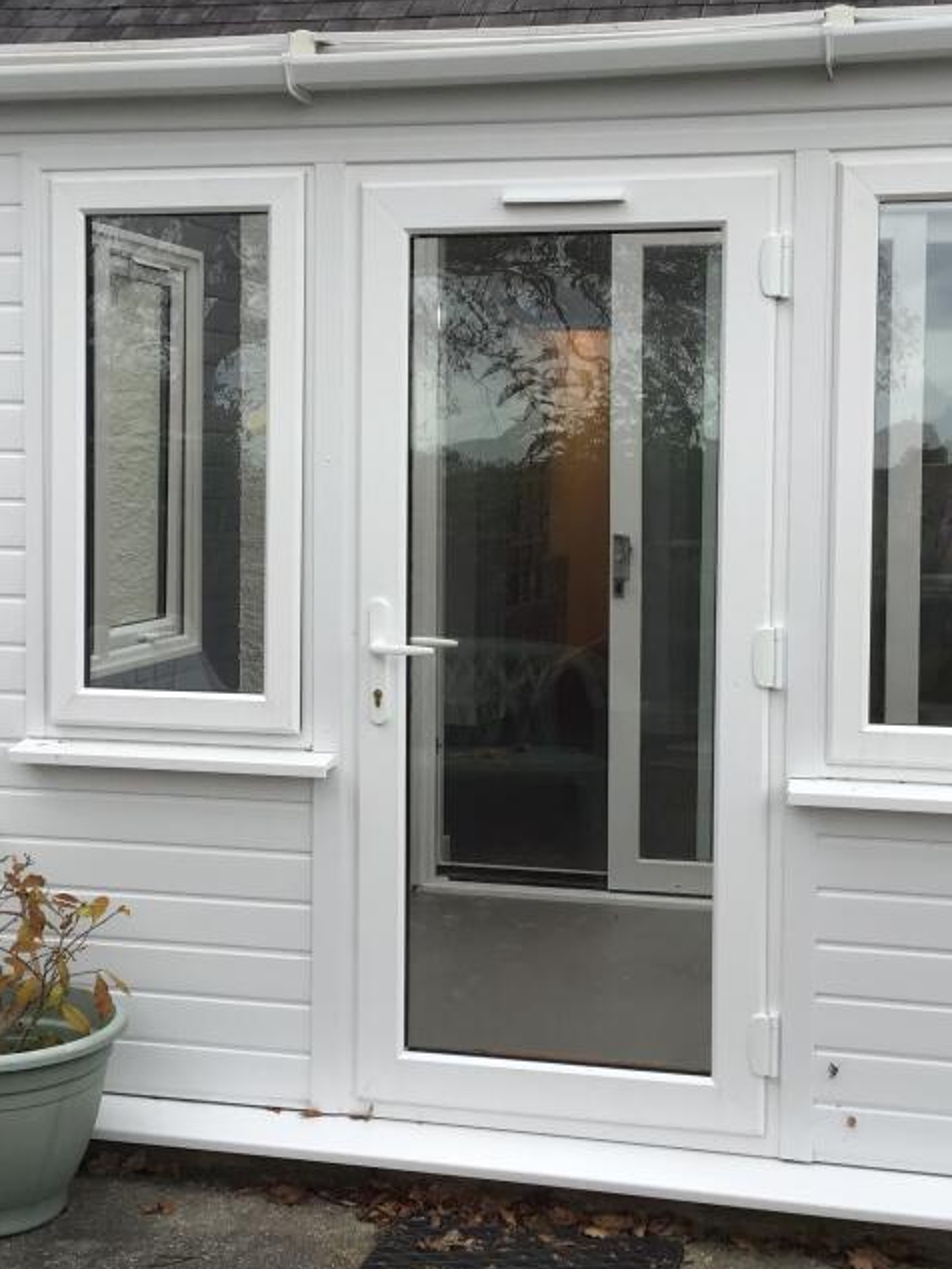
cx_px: 506
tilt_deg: -4.1
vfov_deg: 38.1
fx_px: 1834
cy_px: 564
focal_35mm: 50
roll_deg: -0.7
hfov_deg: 29.1
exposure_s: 1/116
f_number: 2.4
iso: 25
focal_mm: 3.3
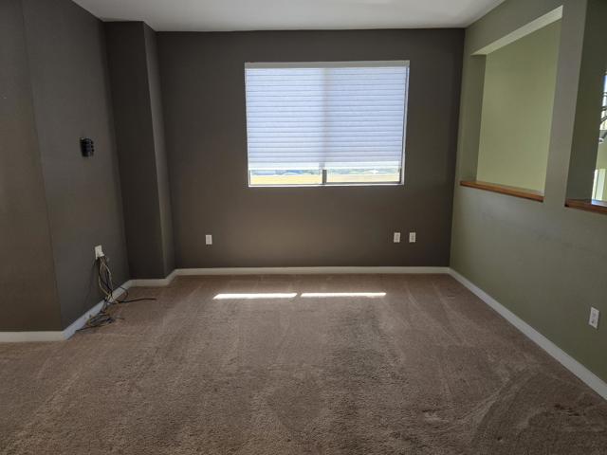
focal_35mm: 23
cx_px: 304
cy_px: 228
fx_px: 403
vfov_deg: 58.9
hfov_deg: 73.9
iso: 250
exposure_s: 1/120
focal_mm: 6.3
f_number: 1.7
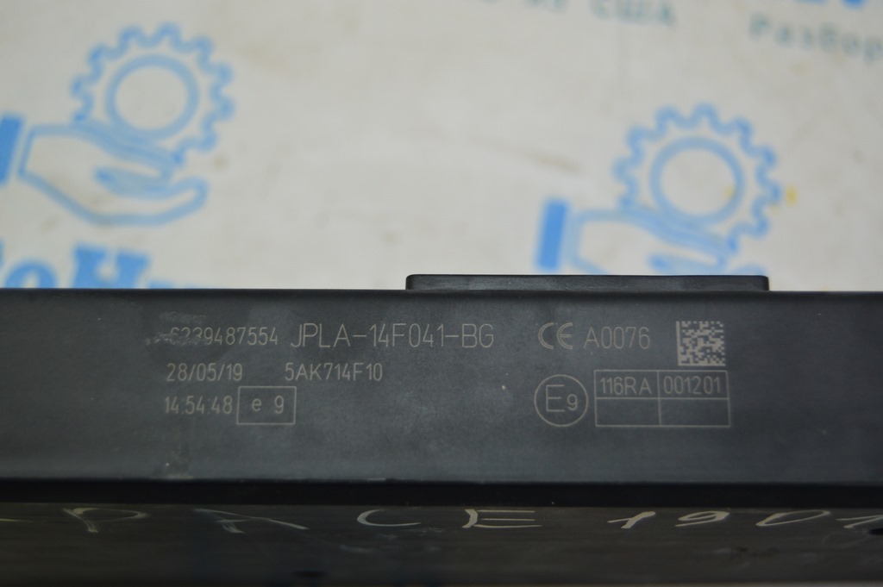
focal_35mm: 57
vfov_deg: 23.7
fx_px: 1397
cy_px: 294
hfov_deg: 35.1
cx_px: 442
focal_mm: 38
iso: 450
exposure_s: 1/60
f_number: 4.8
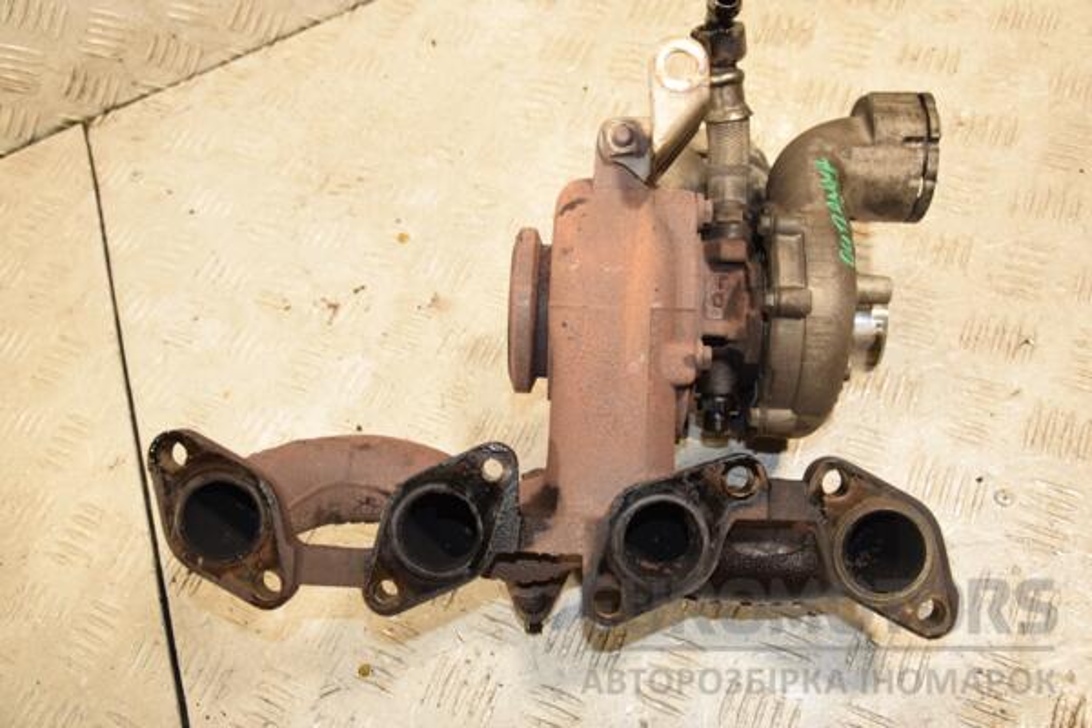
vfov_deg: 35.5
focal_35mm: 38
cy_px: 364
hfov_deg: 51.3
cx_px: 546
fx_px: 1137
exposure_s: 1/200
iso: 800
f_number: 5.6
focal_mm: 25
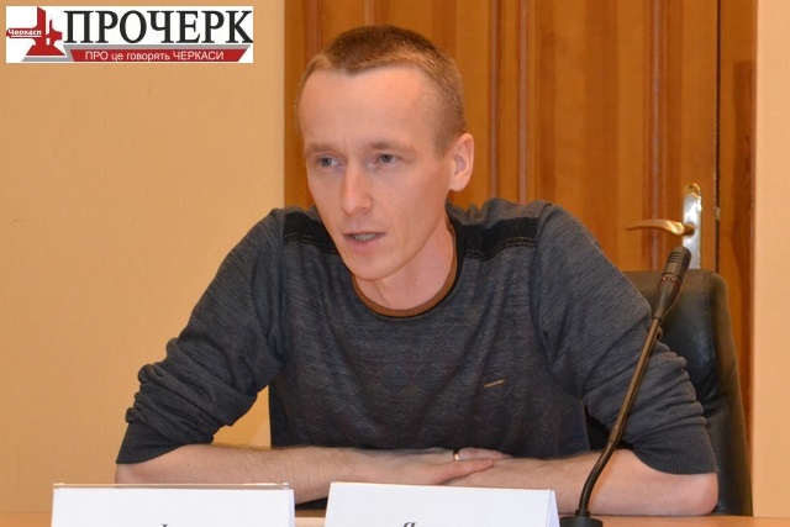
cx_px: 395
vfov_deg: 16.6
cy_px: 264
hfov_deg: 24.6
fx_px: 1811
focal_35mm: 82
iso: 2800
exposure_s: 1/60
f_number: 5.6
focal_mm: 55
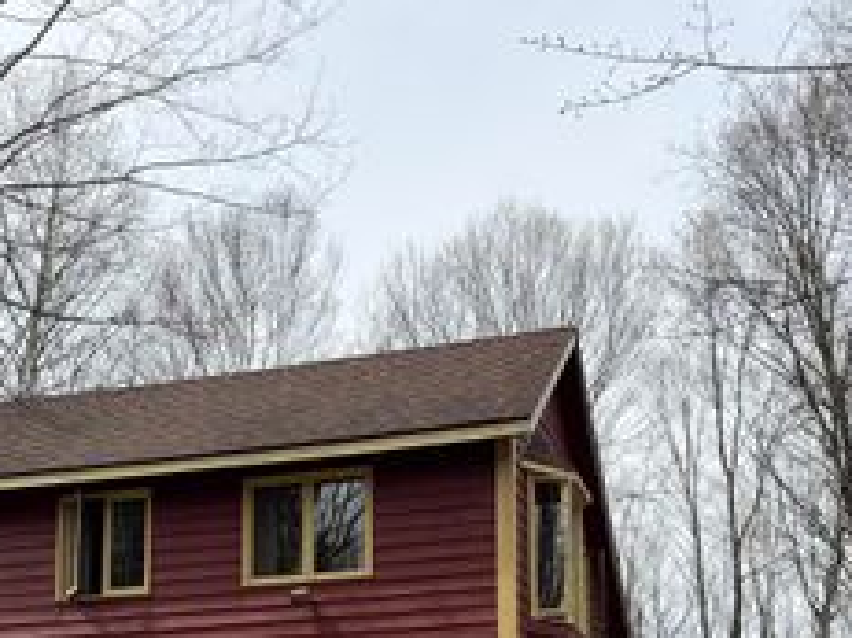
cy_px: 658
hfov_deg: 36.8
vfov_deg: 26.3
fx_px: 1279
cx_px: 417
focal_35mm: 52
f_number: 1.78
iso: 80
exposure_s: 1/3021
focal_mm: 6.76
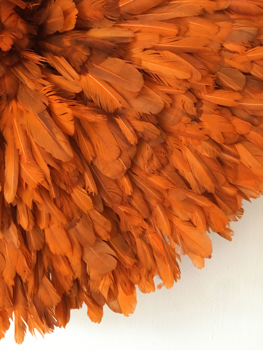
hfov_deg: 48.2
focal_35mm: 29
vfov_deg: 61.7
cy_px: 175
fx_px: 294
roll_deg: -2.9
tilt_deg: +0.2
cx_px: 132
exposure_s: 1/17
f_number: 2.2
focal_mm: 4.15
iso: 100
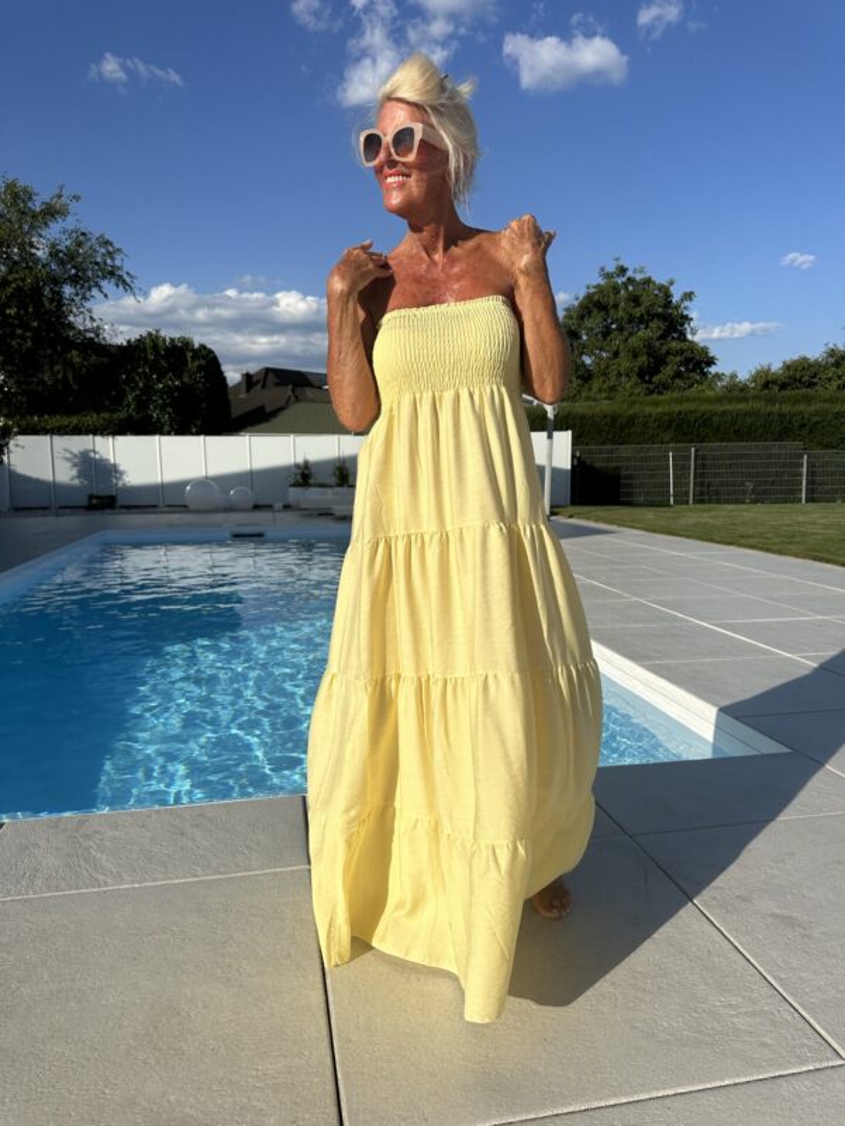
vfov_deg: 71.6
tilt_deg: -6.0
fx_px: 781
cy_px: 563
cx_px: 422
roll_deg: +0.9
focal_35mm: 24
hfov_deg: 56.8
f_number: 1.78
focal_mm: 6.86
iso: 80
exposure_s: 1/8929
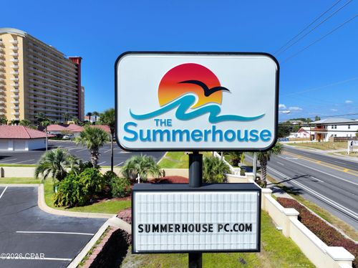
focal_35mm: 24
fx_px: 248
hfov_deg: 71.6
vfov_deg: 56.7
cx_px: 179
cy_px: 134
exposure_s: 1/2000
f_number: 2.8
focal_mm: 12.29
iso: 130
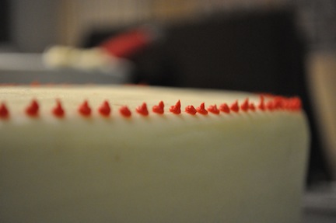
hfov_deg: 30.5
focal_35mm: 66
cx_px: 168
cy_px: 112
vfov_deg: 20.6
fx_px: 615
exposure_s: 1/80
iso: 3200
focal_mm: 44
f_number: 5.3
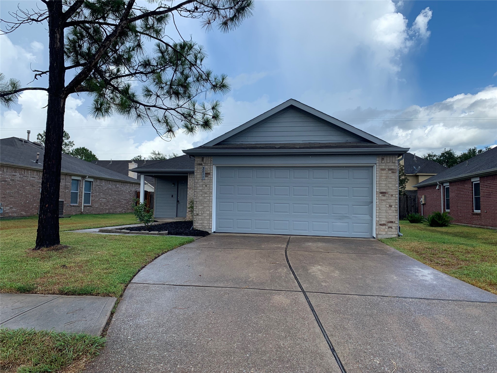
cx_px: 248
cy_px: 186
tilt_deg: +3.5
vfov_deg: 53.1
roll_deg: -1.0
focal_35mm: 26
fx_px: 373
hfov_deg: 67.3
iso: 25
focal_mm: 4.25
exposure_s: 1/1299
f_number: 1.8
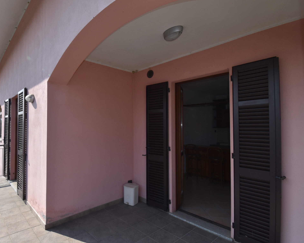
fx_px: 171
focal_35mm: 19
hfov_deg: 81.0
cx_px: 106
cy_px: 124
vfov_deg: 70.8
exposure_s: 1/200
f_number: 9
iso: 100
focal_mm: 10
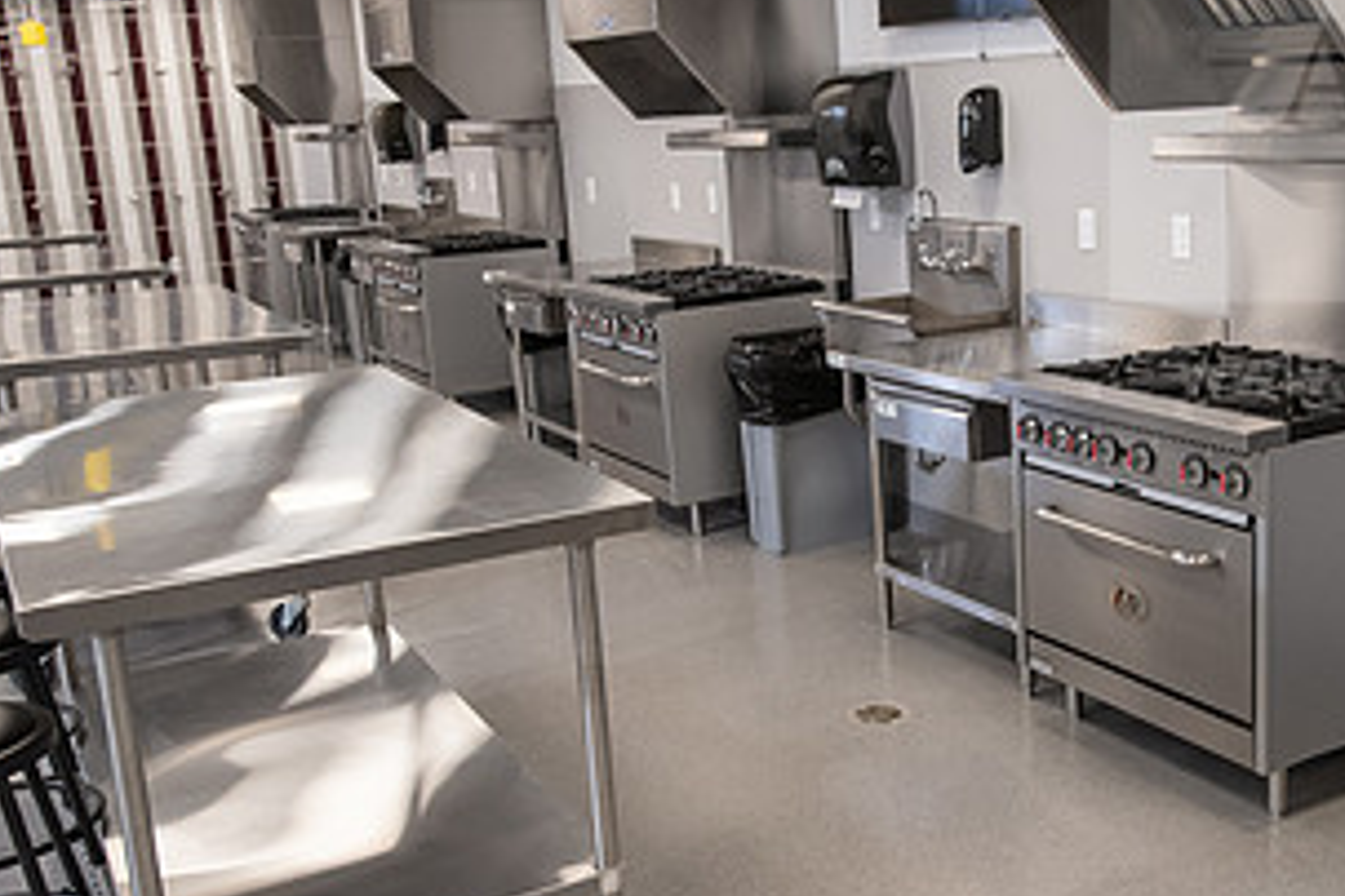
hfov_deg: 41.7
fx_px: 1718
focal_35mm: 46
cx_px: 977
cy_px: 468
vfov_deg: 29.2
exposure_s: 1/160
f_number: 5.6
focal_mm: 24
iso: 1250
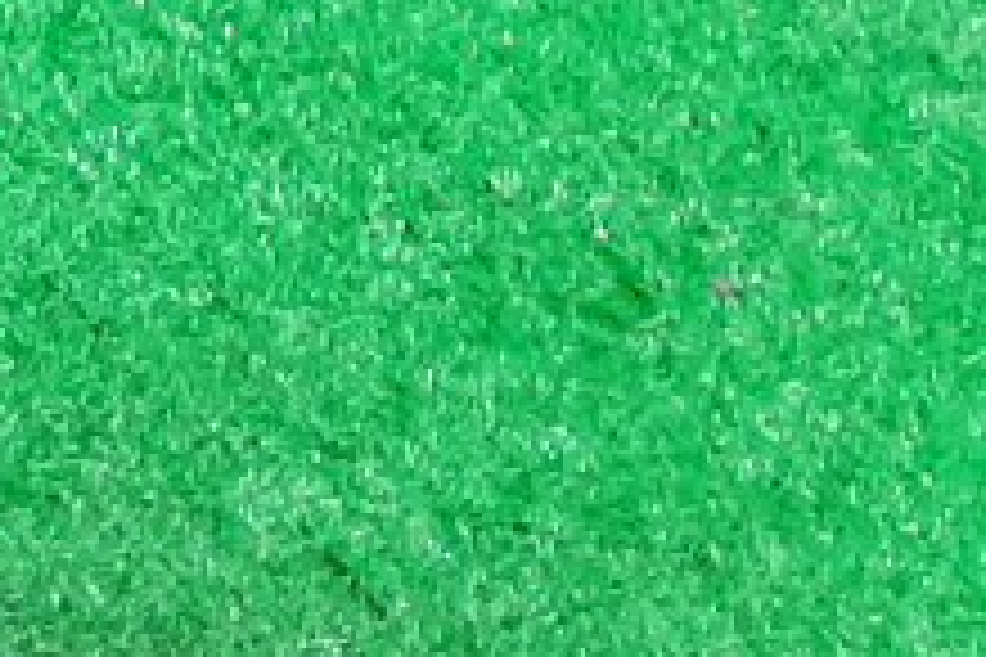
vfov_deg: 7.7
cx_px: -2211
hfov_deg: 8.9
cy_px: 738
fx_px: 4875
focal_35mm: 178
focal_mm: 3.93
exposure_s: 1/50
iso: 183
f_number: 1.7
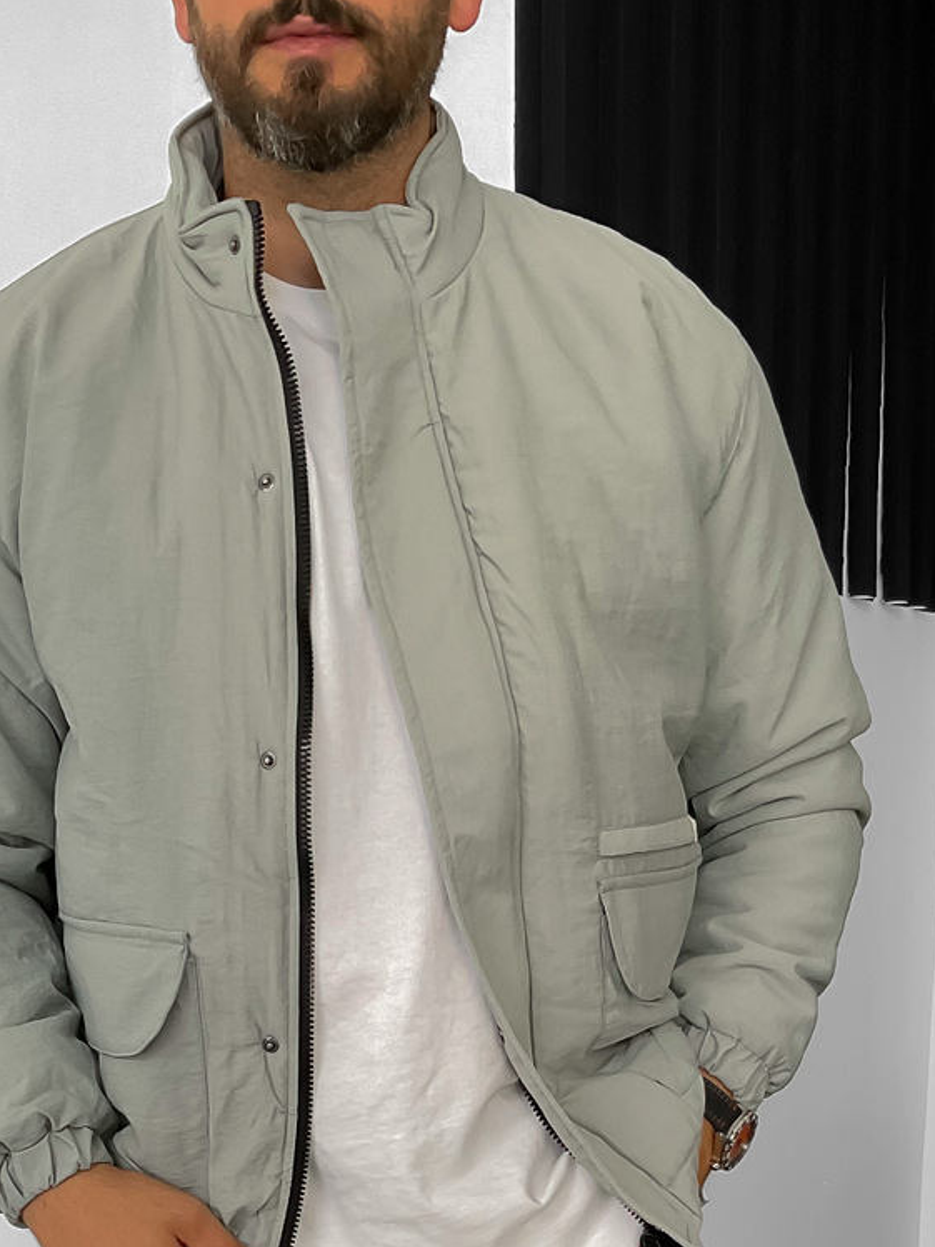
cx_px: 437
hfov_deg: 23.6
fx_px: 2233
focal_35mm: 62
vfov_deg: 29.0
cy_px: 1277
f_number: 1.8
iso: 64
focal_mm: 3
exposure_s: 1/115
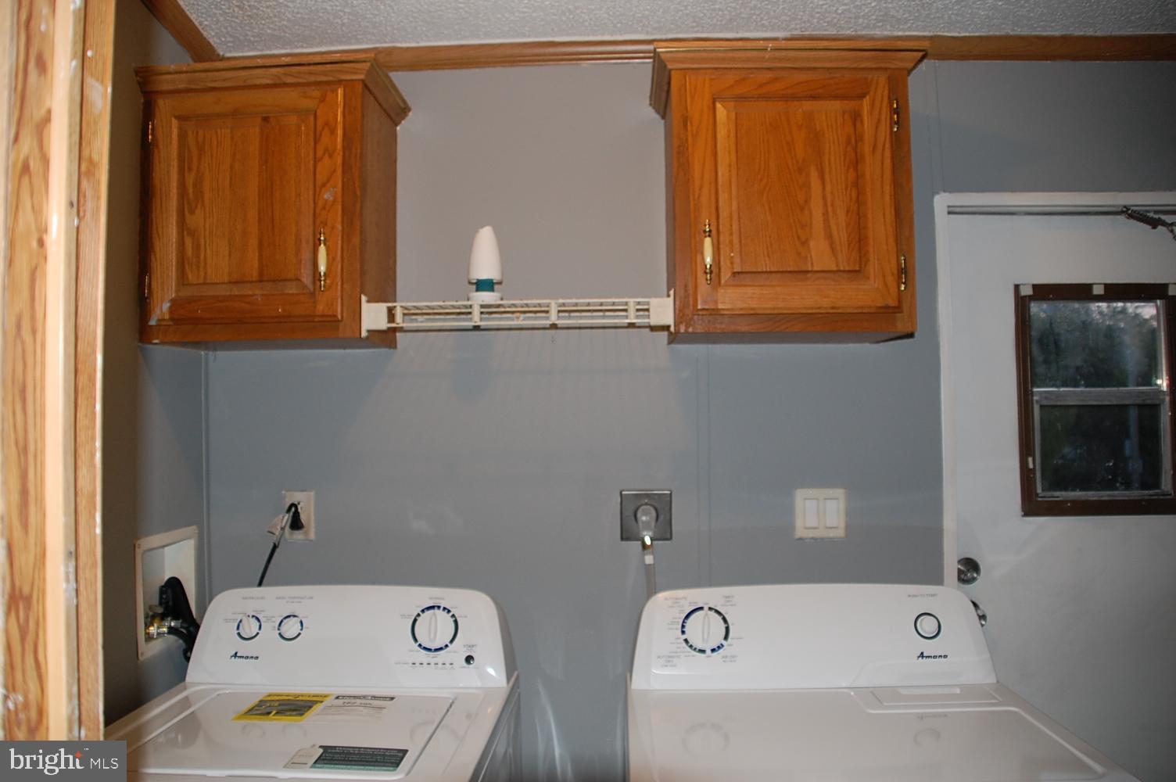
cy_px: 391
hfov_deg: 67.4
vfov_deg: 47.8
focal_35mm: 27
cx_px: 588
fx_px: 881
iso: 400
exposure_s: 1/60
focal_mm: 18
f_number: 3.5
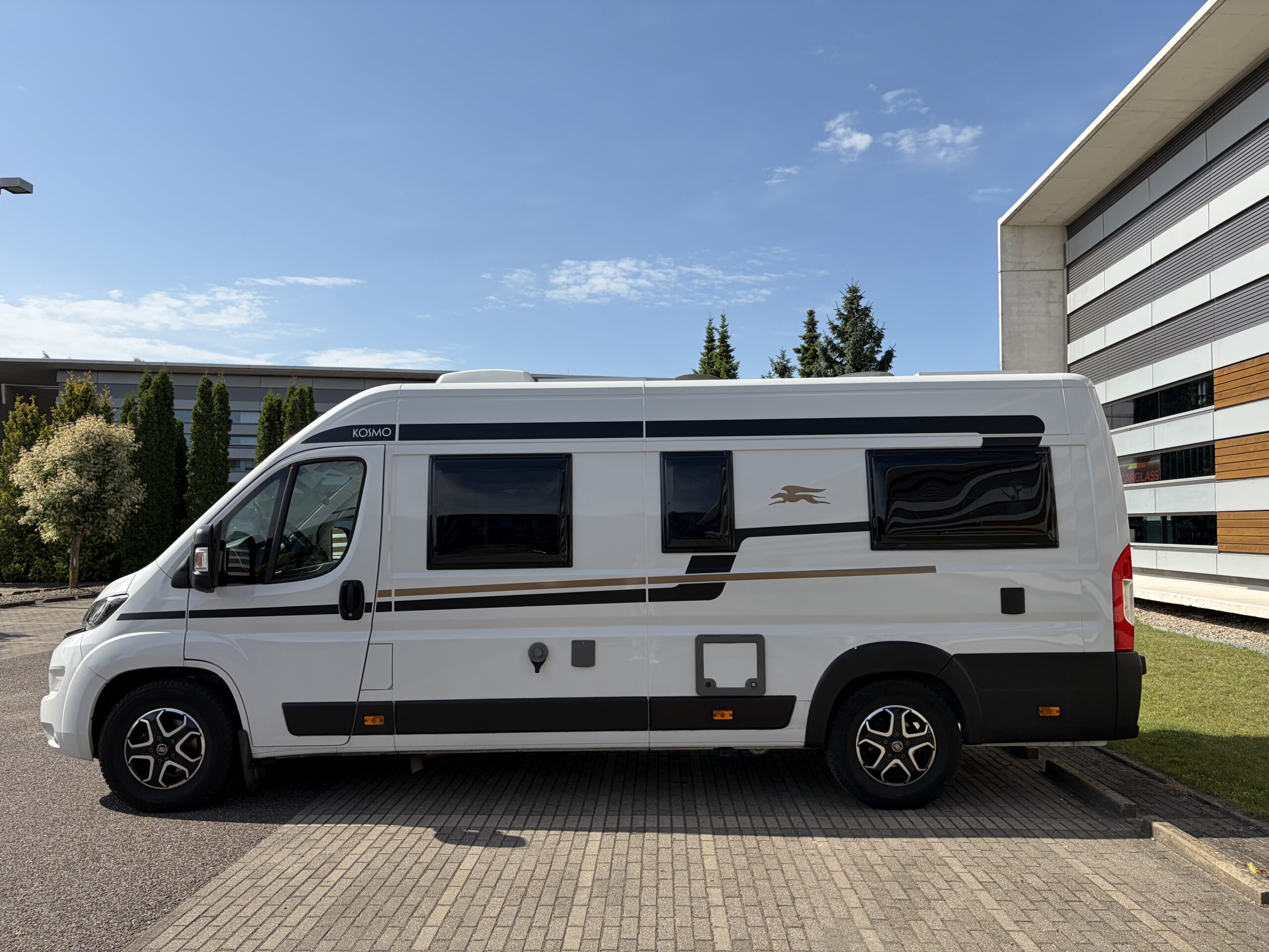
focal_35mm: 26
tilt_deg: +2.9
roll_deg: -0.3
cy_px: 476
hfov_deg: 67.3
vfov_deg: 53.1
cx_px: 634
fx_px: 953
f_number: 1.6
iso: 50
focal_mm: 5.96
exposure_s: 1/2985
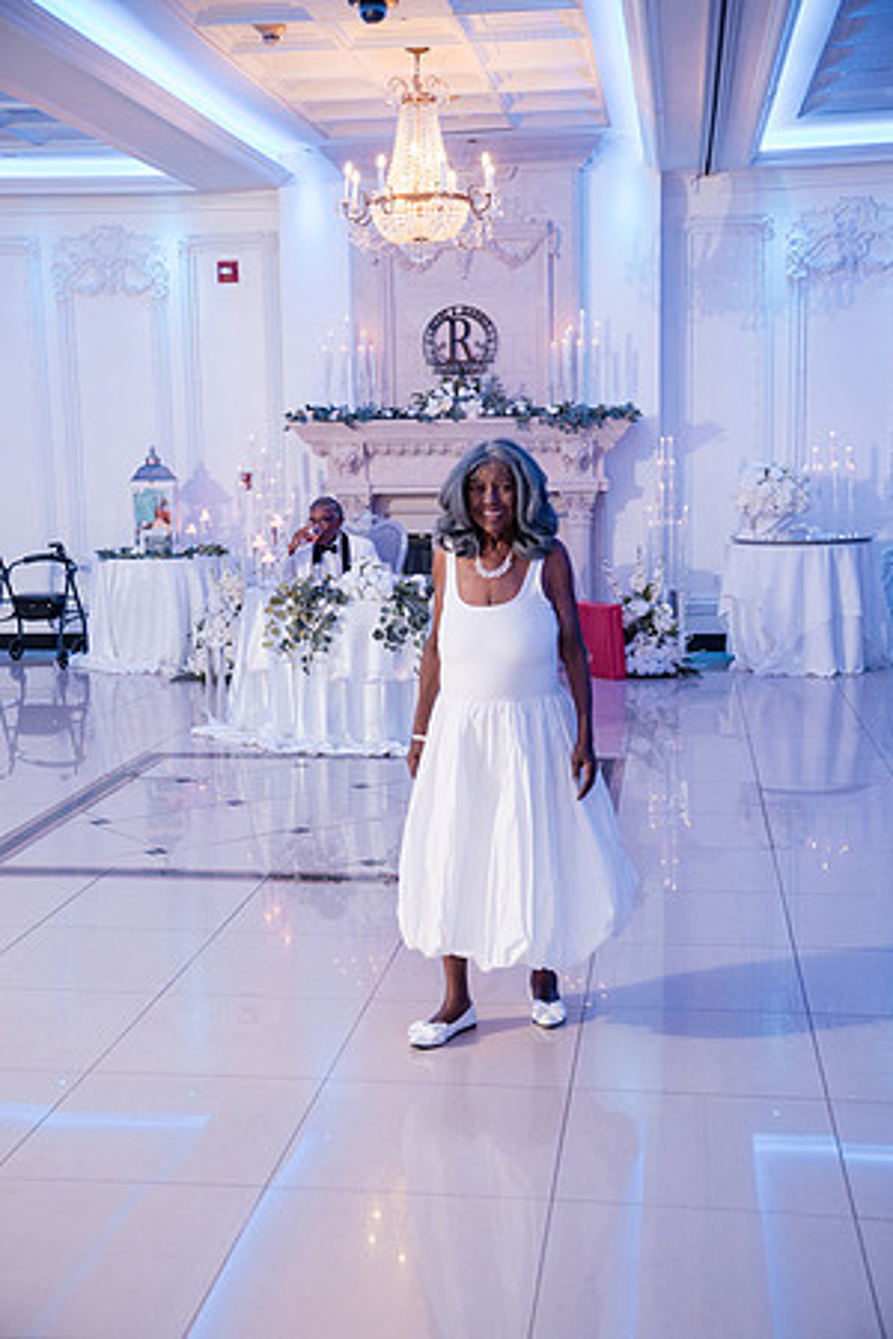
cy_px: 670
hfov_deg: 29.2
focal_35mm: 46
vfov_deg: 42.7
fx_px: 1711
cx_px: 446
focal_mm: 46
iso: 3200
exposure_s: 1/250
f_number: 4
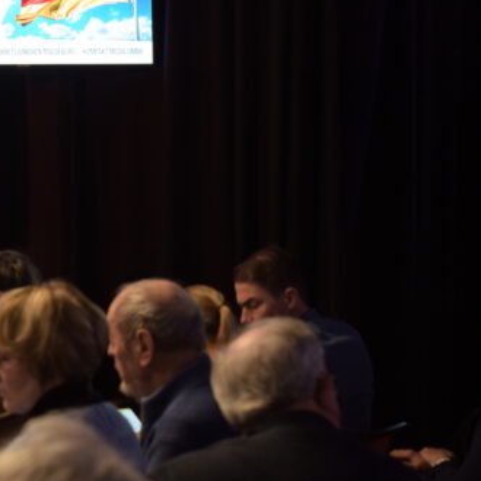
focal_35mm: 104
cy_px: 265
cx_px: 127
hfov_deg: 16.7
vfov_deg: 16.7
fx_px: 1635
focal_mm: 35
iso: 900
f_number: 2.8
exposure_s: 1/50
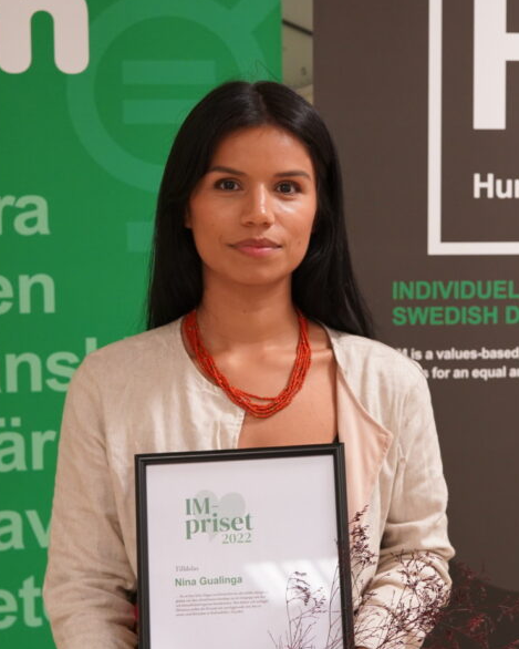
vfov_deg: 23.3
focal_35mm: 82
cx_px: 284
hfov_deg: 18.7
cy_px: 330
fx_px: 1574
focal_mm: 50
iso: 4000
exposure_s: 1/160
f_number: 4
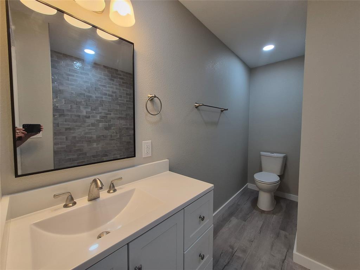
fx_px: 135
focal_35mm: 13
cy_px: 135
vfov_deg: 89.9
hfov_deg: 106.2
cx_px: 180
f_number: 2.2
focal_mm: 1.74
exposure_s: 1/120
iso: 80
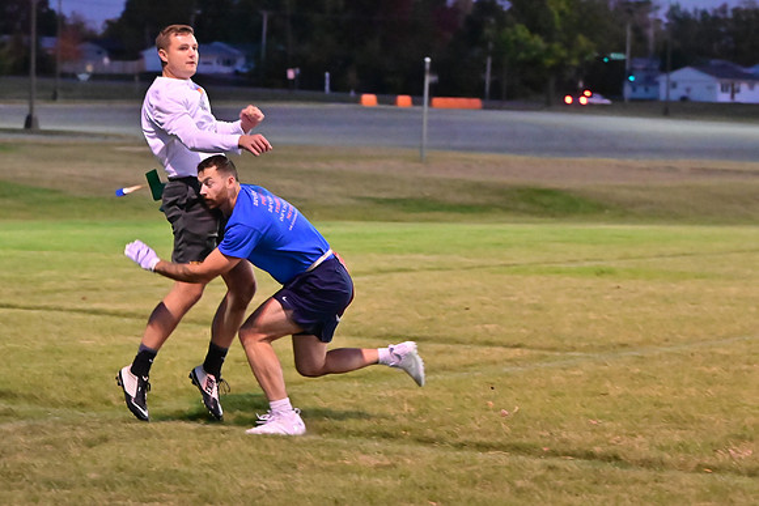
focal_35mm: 132
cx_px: 380
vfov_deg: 10.4
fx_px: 2784
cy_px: 253
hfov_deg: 15.5
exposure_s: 1/320
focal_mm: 88
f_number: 4
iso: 6400
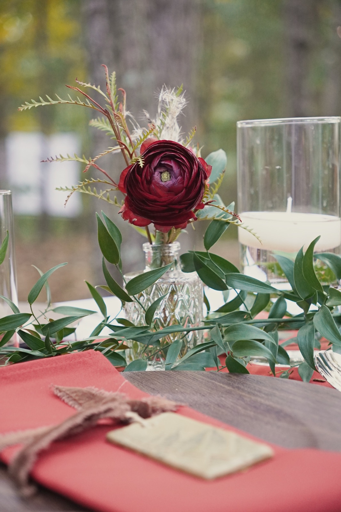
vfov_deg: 27.0
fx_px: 1066
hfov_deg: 18.2
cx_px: 170
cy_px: 256
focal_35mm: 75
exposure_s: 1/160
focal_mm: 50
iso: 1600
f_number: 3.2
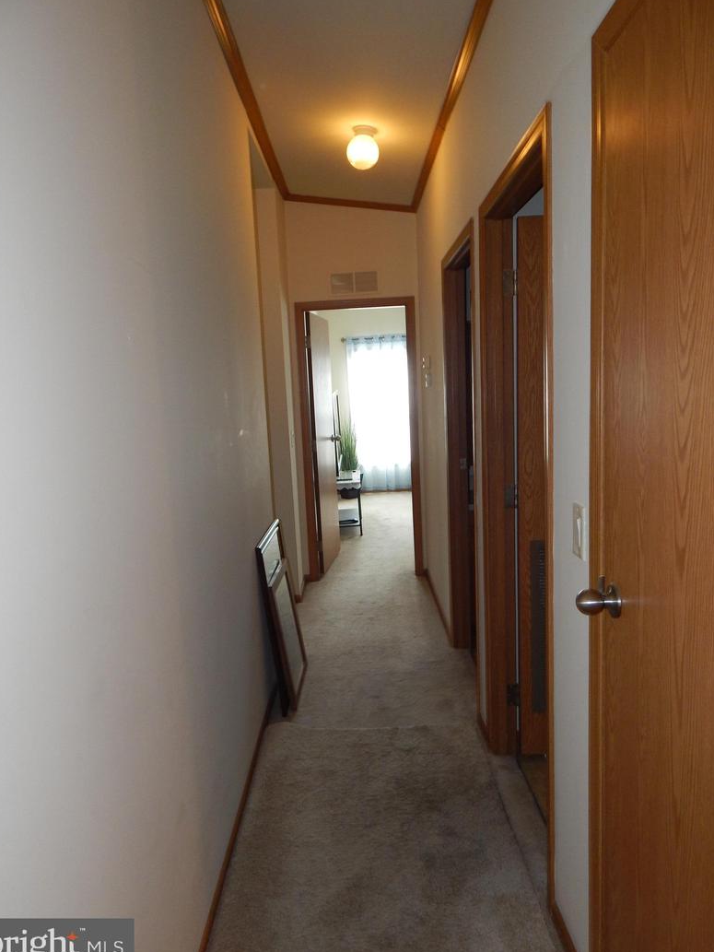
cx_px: 345
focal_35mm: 23
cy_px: 474
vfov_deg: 73.9
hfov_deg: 58.9
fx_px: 632
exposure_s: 1/30
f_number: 3
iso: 200
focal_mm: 4
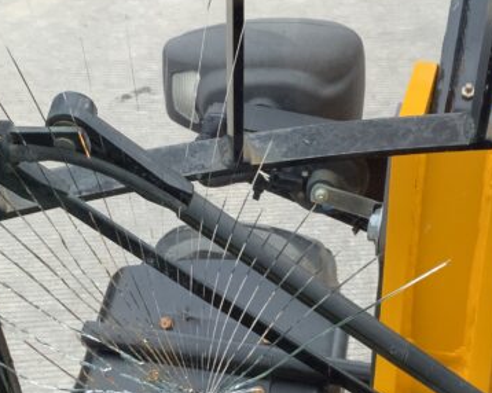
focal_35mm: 81
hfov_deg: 23.6
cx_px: 268
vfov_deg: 18.9
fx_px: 1179
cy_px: 245
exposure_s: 1/194
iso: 16
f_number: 1.8
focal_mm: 3
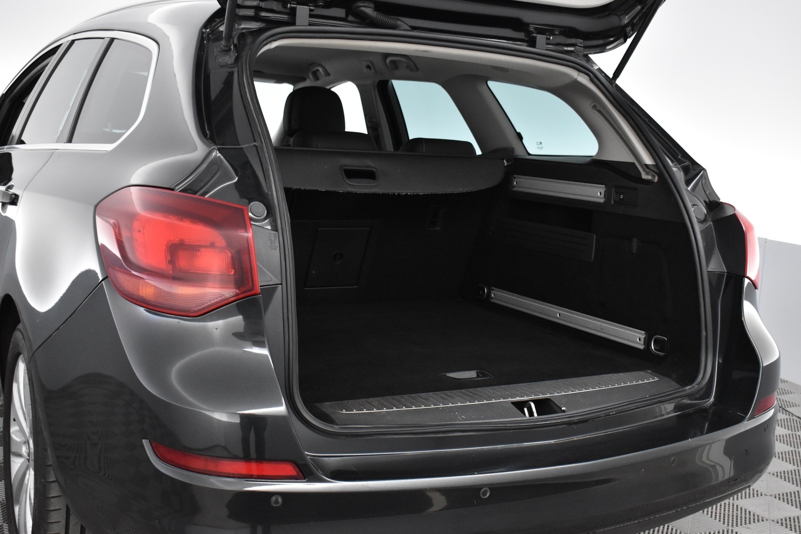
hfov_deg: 46.4
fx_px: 935
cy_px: 267
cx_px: 400
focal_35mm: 42
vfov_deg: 31.9
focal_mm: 28
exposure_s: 1/80
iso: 3200
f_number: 4.5
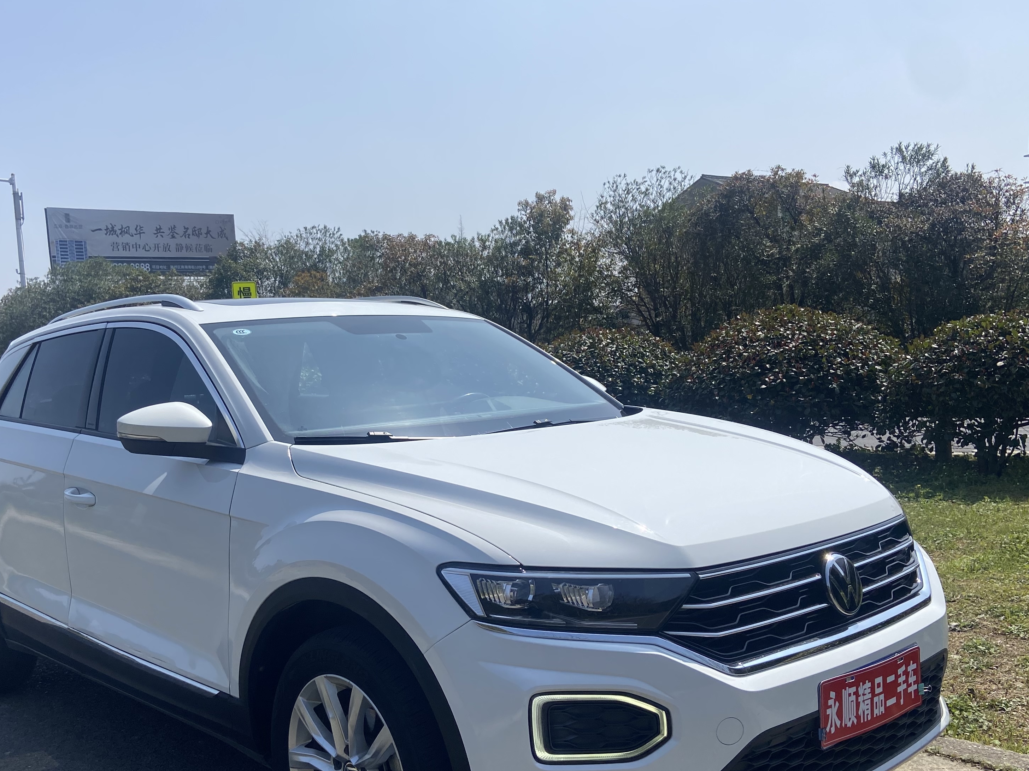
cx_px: 447
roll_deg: +3.7
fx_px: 1070
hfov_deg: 51.2
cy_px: 434
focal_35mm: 36
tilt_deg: -1.0
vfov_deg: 39.6
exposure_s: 1/5236
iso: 32
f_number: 1.8
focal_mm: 4.25
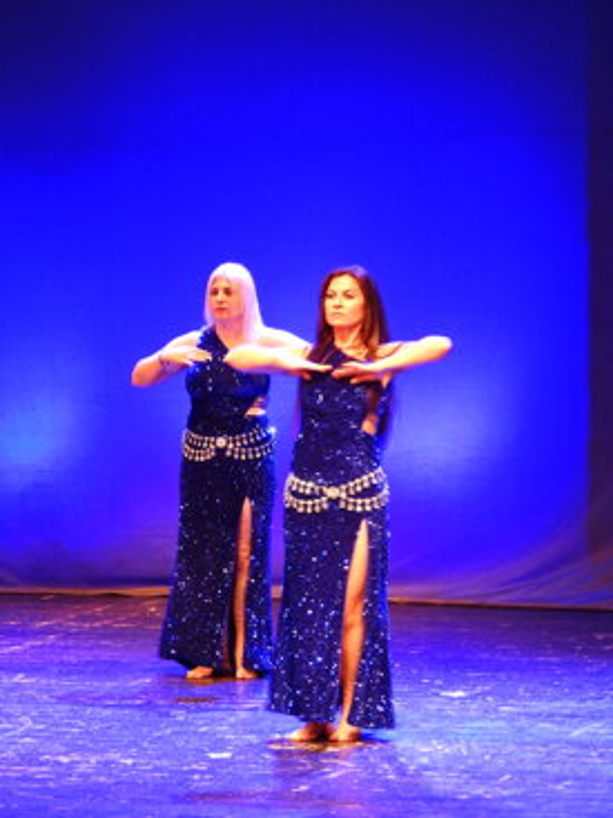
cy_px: 409
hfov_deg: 8.7
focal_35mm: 170
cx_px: 306
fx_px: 4016
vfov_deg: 11.6
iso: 800
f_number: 4.5
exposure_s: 1/6
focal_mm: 30.3
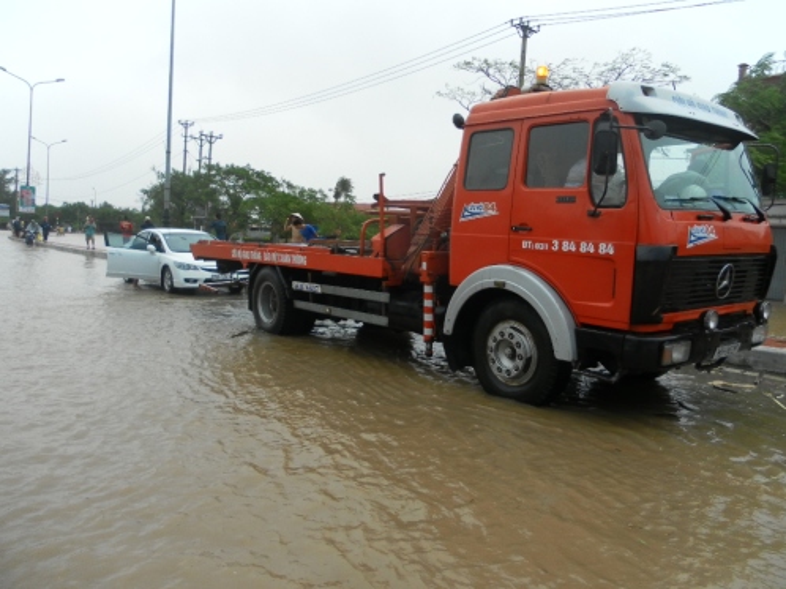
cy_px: 294
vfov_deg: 49.7
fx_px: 635
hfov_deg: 63.5
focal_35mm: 28
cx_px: 393
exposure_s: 1/125
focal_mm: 4.9
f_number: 3.2
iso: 100
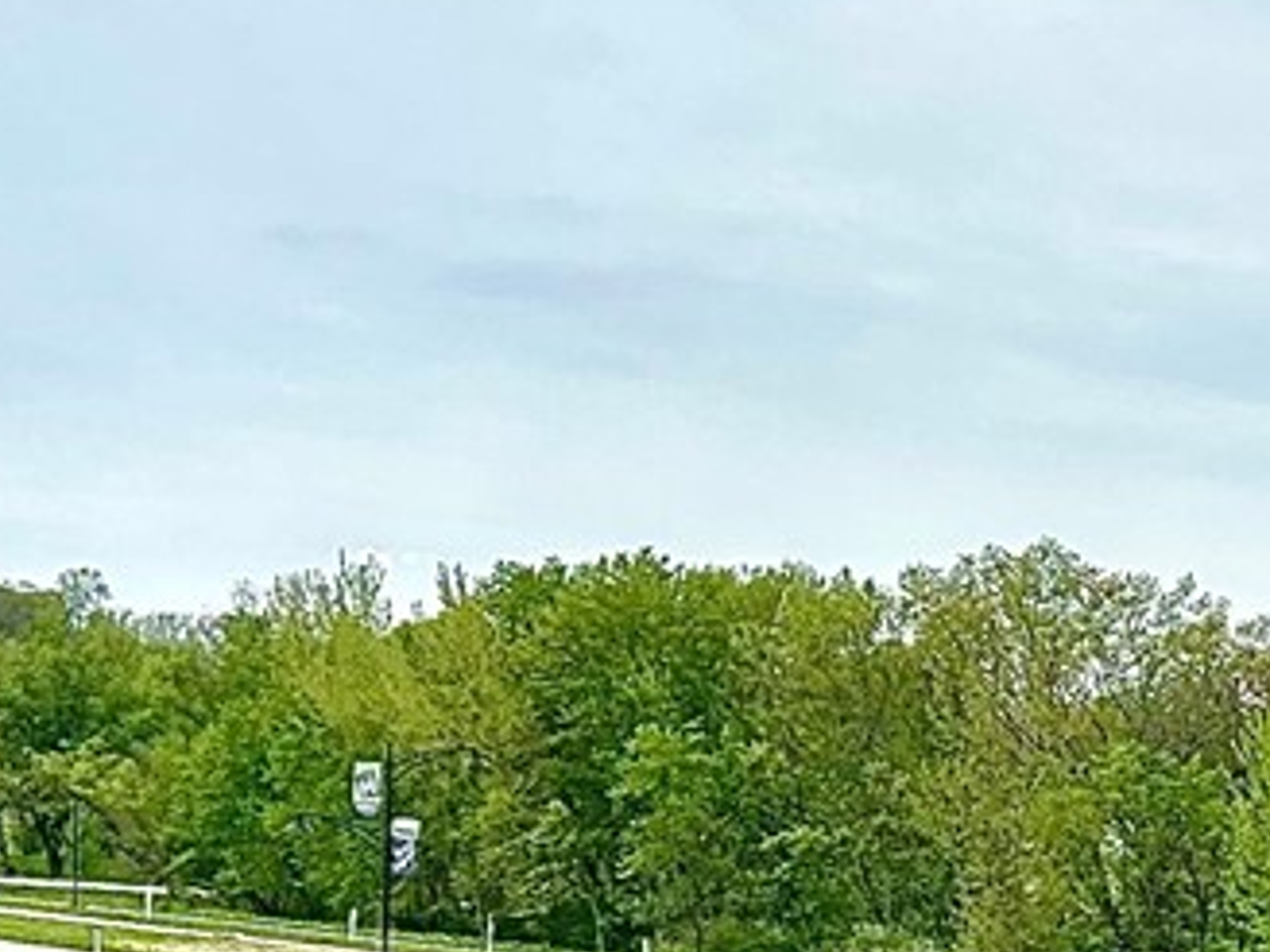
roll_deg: -3.4
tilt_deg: -7.8
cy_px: 1463
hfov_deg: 14.2
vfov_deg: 11.2
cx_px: 2048
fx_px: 4659
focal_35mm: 127
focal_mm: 5.7
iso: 50
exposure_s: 1/2083
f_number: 1.5
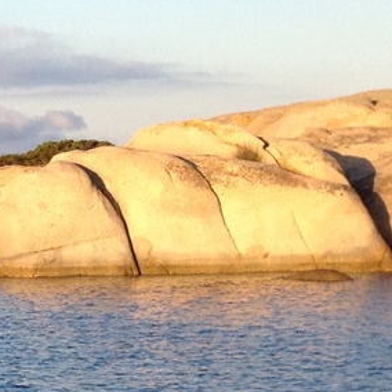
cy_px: 148
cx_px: -678
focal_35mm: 174
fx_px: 2229
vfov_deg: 10.0
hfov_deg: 8.7
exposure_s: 1/726
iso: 64
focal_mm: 4.28
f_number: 2.4
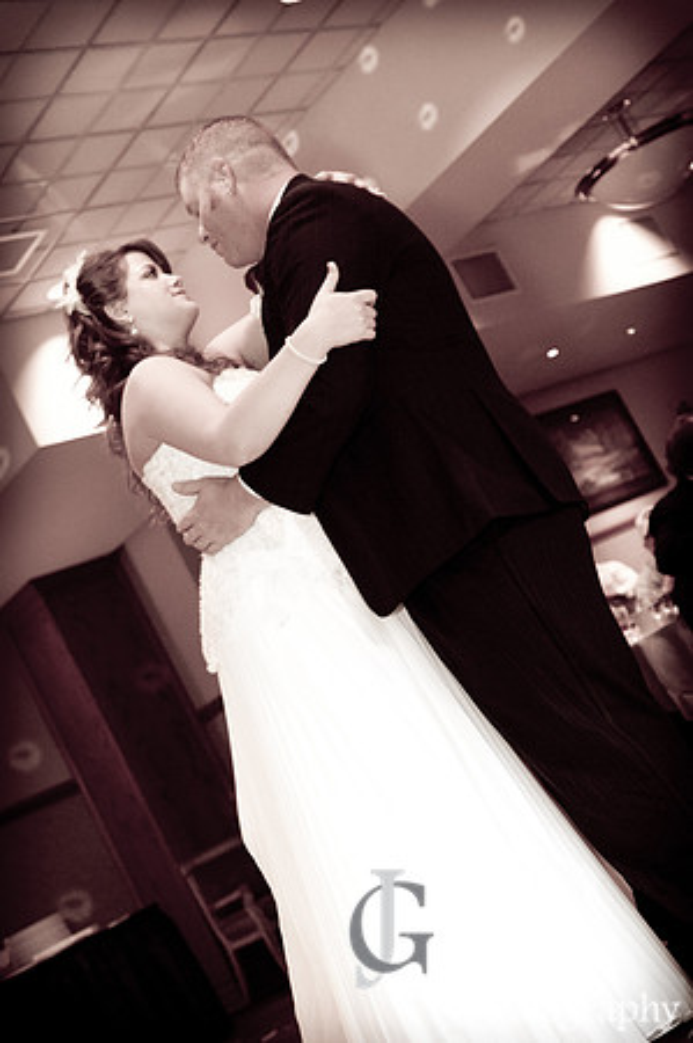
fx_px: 1650
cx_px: 346
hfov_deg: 23.7
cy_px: 522
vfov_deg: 35.1
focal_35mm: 57
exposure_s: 1/60
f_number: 2.8
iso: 1600
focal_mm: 38
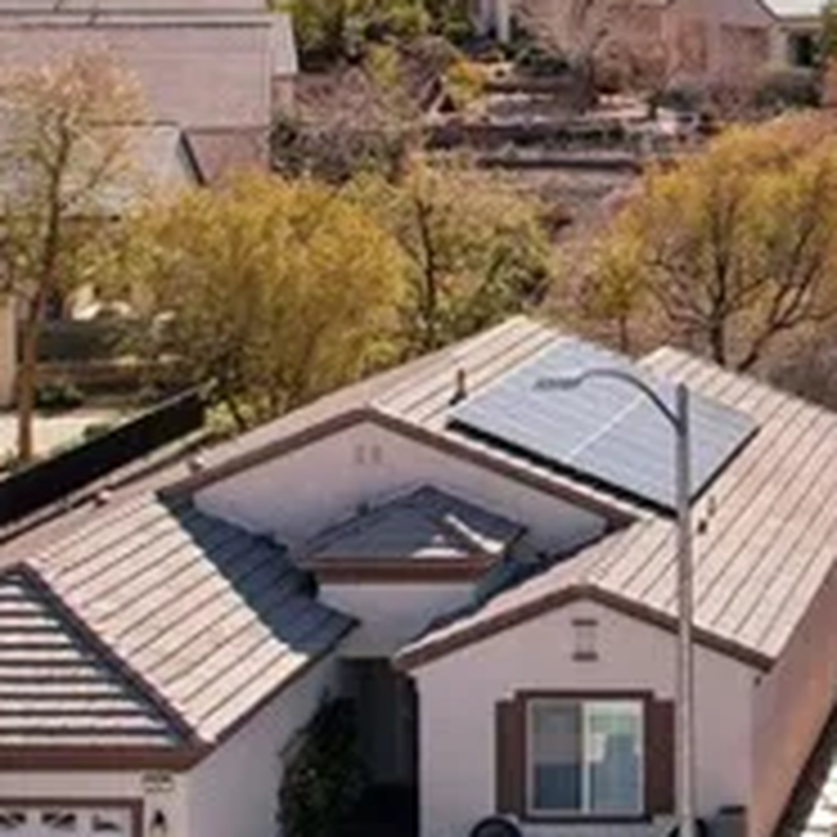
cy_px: -72
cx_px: 1332
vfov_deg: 16.4
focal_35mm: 103
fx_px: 2818
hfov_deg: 15.3
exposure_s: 1/2500
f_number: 2.8
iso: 120
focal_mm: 8.4
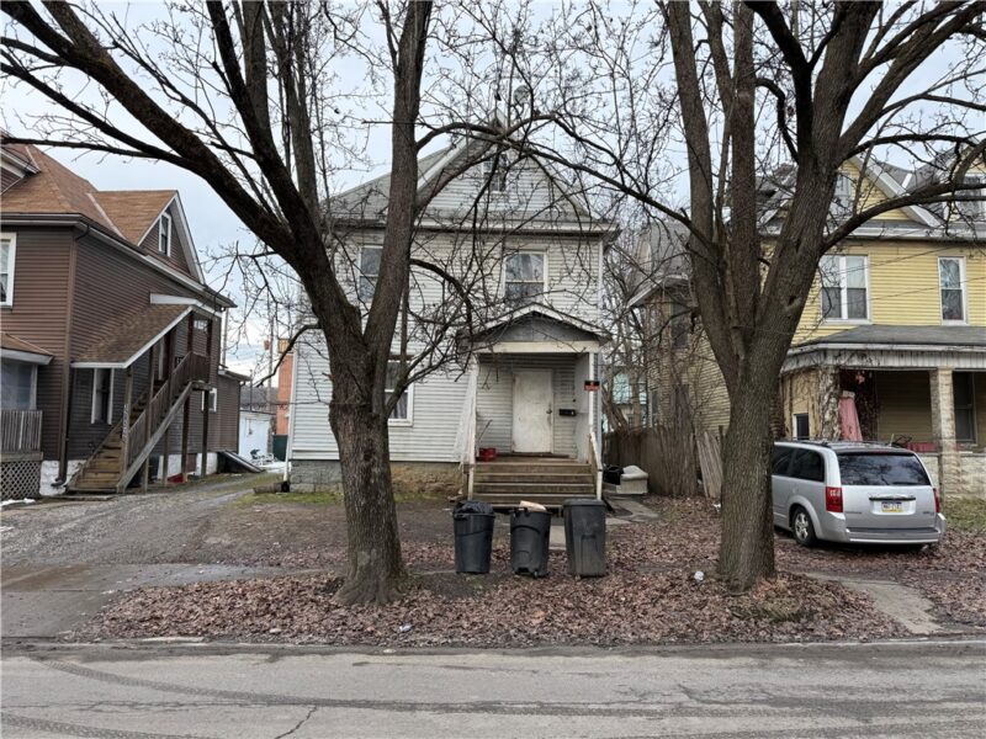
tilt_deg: +6.5
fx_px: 684
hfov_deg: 71.6
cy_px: 370
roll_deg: -0.2
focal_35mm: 24
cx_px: 493
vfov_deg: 56.8
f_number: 1.78
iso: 100
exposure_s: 1/612
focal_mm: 6.76
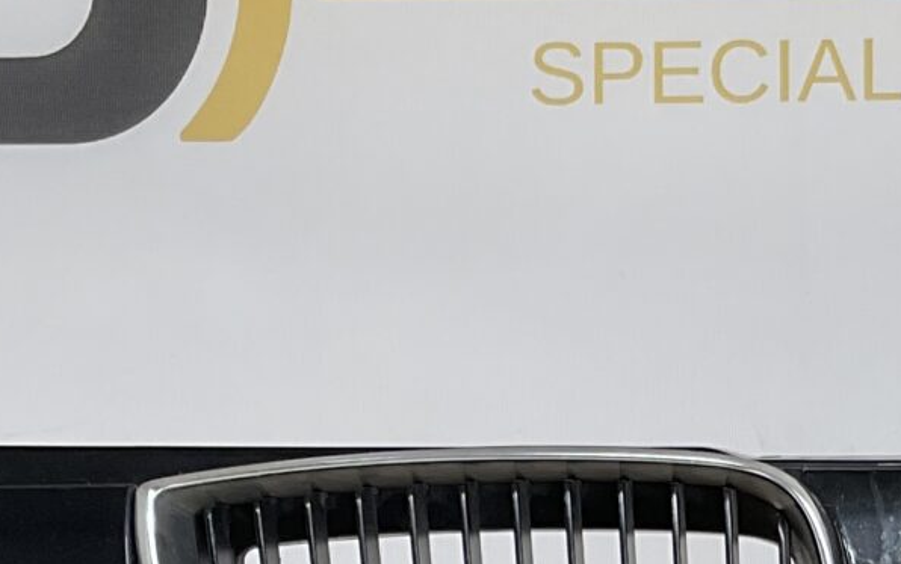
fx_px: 3243
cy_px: 764
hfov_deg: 15.5
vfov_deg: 9.7
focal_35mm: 132
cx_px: 909
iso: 16
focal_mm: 3
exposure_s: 1/231
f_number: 1.8
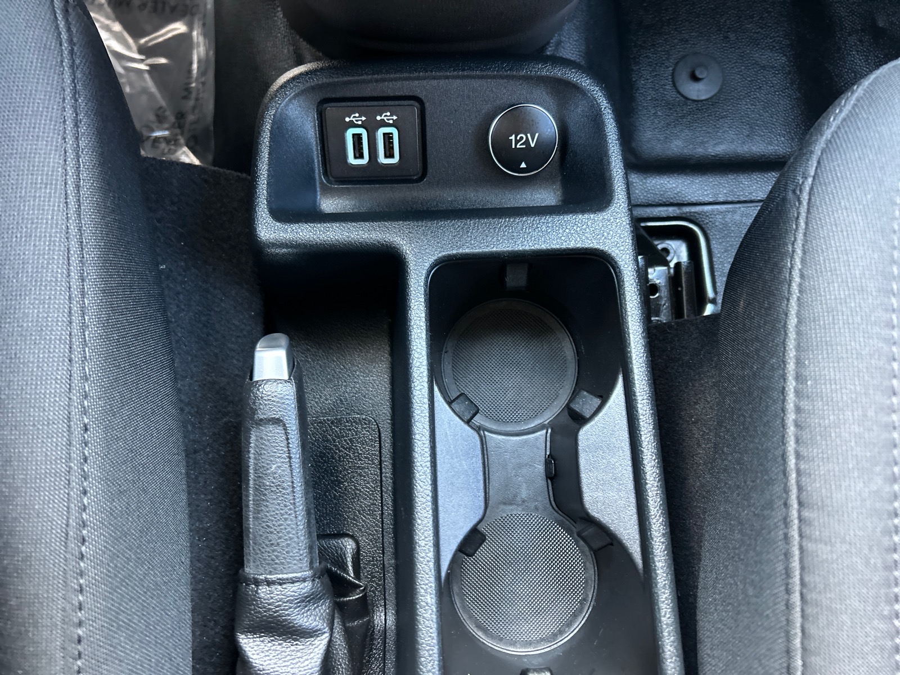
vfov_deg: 53.1
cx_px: 450
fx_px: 676
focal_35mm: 26
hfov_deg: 67.3
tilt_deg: -82.2
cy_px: 338
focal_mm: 5.7
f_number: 1.5
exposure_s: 1/41
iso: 500
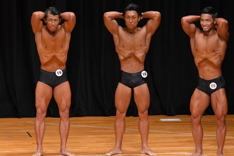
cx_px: 141
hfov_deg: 6.3
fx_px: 2119
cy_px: 92
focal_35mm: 326
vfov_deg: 4.2
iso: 4000
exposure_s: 1/400
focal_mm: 170
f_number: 5.6
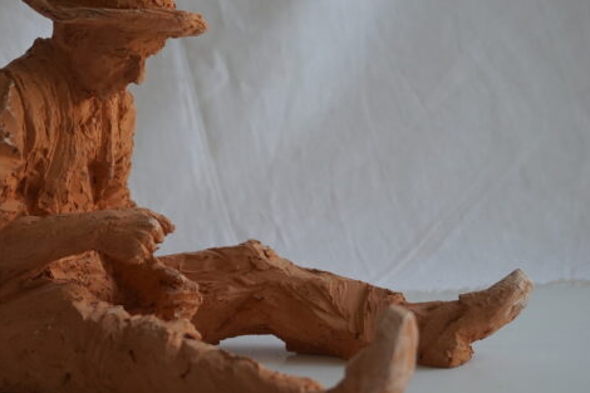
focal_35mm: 81
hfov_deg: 24.9
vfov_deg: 16.9
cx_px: 177
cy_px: 179
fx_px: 1324
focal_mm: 33
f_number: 5
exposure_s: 1/160
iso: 400
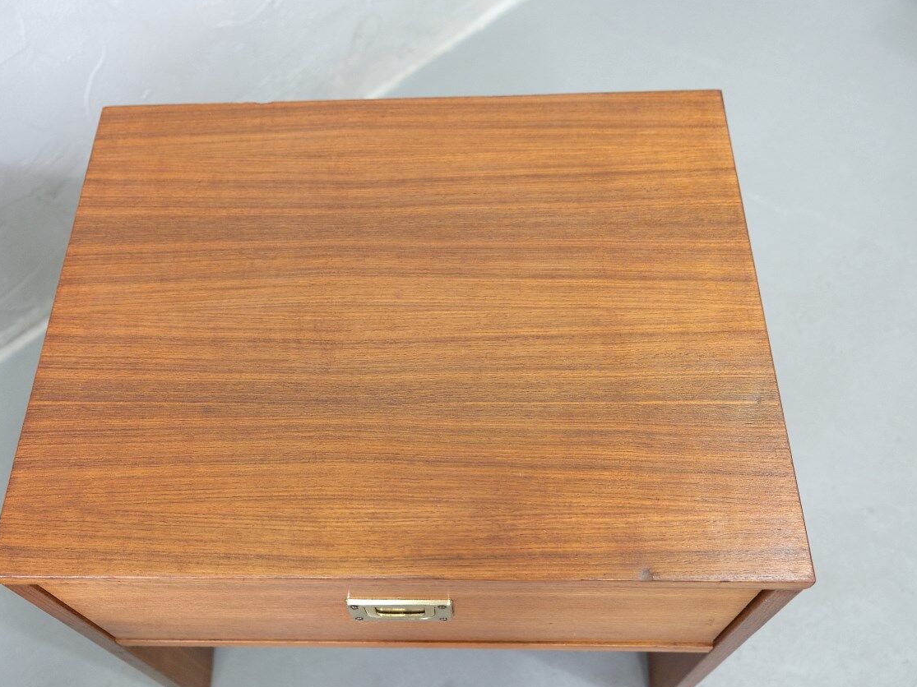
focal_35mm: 34
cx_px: 415
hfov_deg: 53.9
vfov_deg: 41.8
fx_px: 901
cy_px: 343
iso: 1000
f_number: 3.2
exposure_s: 1/28
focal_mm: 20.5
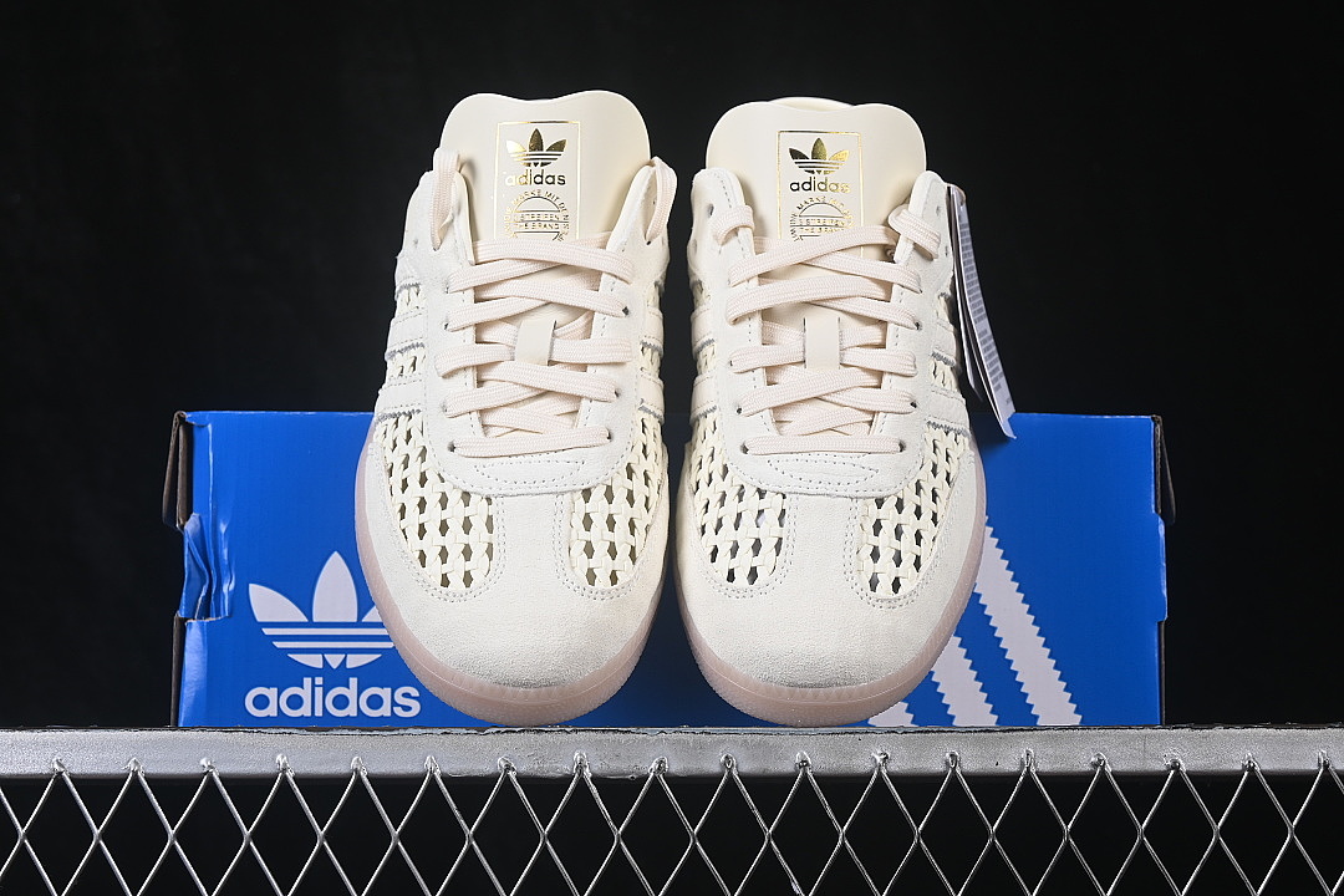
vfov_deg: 18.2
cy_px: 448
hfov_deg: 27.0
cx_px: 672
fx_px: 2800
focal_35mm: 75
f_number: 8
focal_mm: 50
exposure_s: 1/80
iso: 160
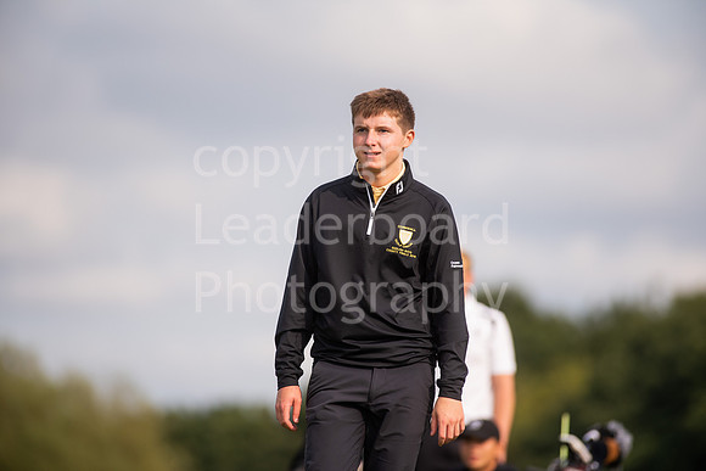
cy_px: 236
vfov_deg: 4.6
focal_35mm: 300
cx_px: 353
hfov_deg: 6.9
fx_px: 5884
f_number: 4
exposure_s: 1/4000
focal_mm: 300
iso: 250
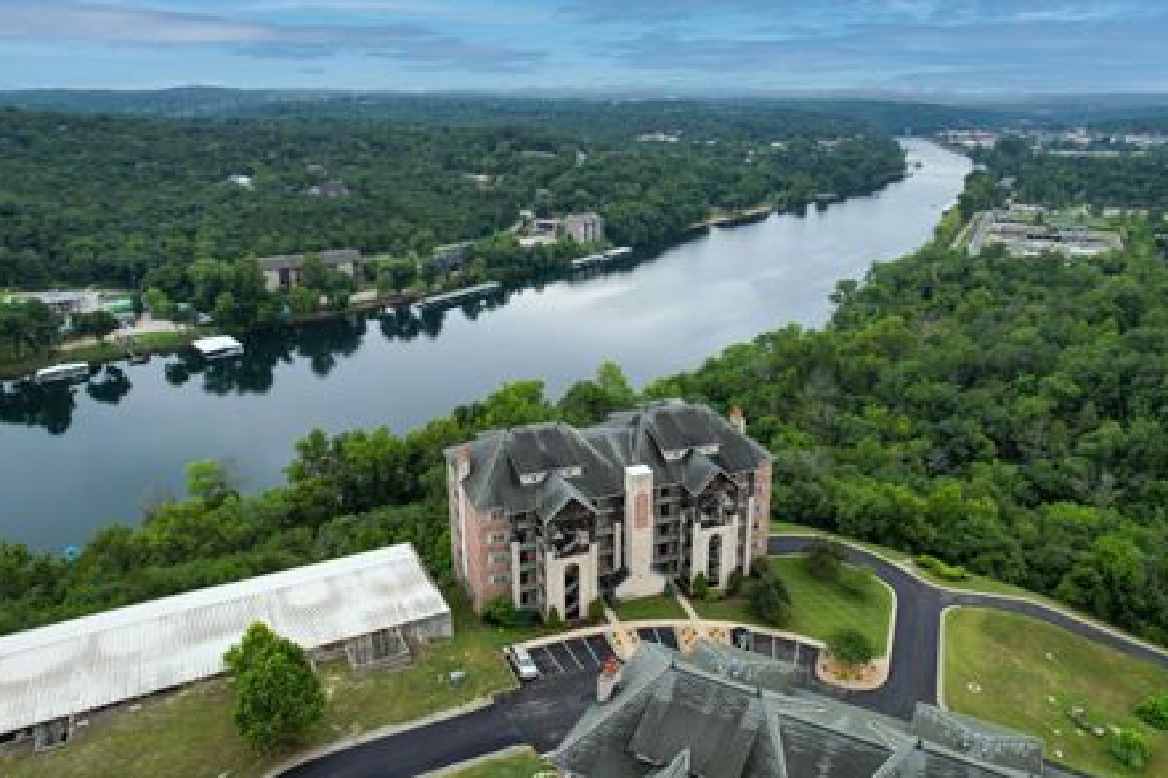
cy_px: 349
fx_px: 811
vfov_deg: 51.2
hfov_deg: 71.5
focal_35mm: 25
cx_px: 605
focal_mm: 8.38
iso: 100
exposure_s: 1/500
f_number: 2.8
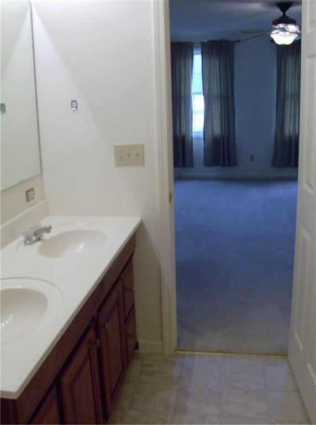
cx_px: 158
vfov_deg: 51.5
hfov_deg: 39.5
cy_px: 212
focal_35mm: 36
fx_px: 440
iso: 184
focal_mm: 6
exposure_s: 1/64
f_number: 2.8
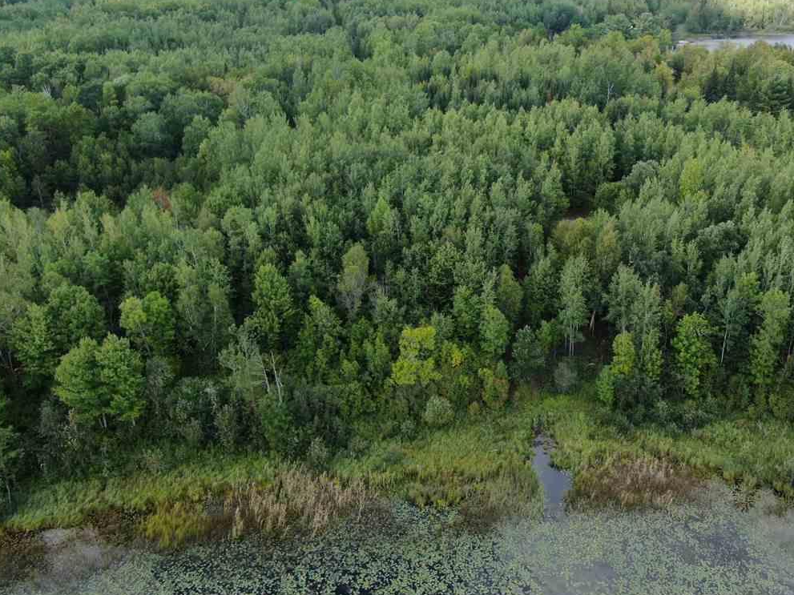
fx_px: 711
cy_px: 259
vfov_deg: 45.3
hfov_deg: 57.5
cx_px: 506
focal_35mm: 31
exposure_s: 1/400
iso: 100
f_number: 2.8
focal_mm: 4.39
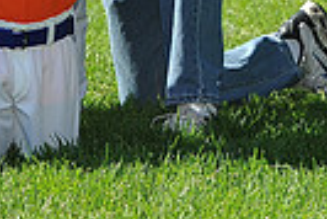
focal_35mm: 869
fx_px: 7902
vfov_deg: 1.6
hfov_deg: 2.4
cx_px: -268
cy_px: -180
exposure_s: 1/500
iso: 200
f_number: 6.3
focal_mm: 200
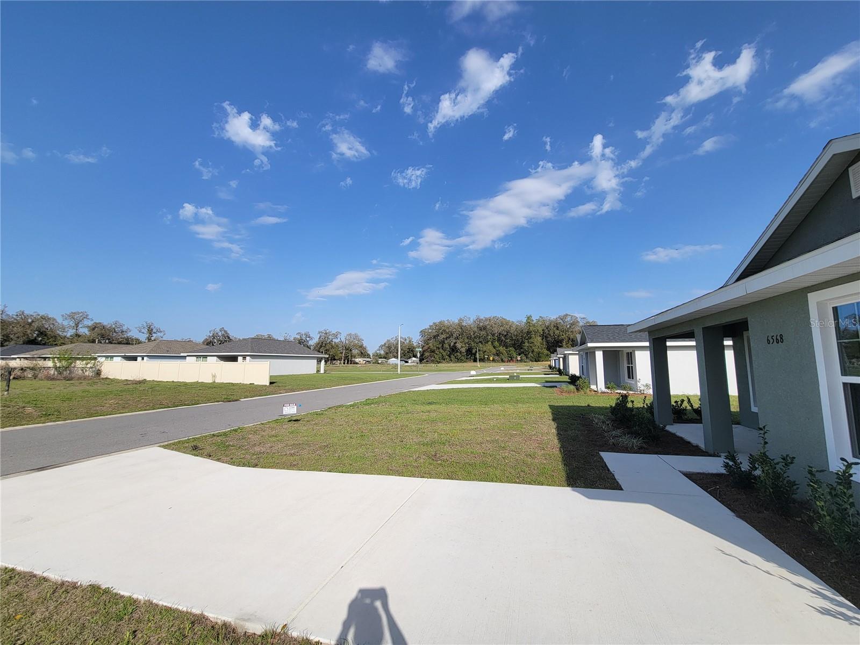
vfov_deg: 89.9
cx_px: 430
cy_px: 322
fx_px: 323
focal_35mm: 13
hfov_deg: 106.2
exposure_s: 1/2289
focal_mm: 2.2
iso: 50
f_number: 2.2
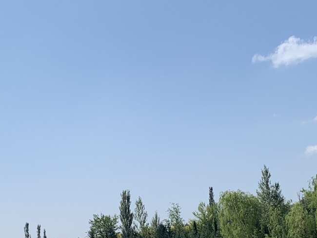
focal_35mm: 80
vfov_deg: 18.0
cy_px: 233
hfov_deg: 24.4
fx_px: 733
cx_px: 172
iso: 25
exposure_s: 1/3788
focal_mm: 4.25
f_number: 1.8
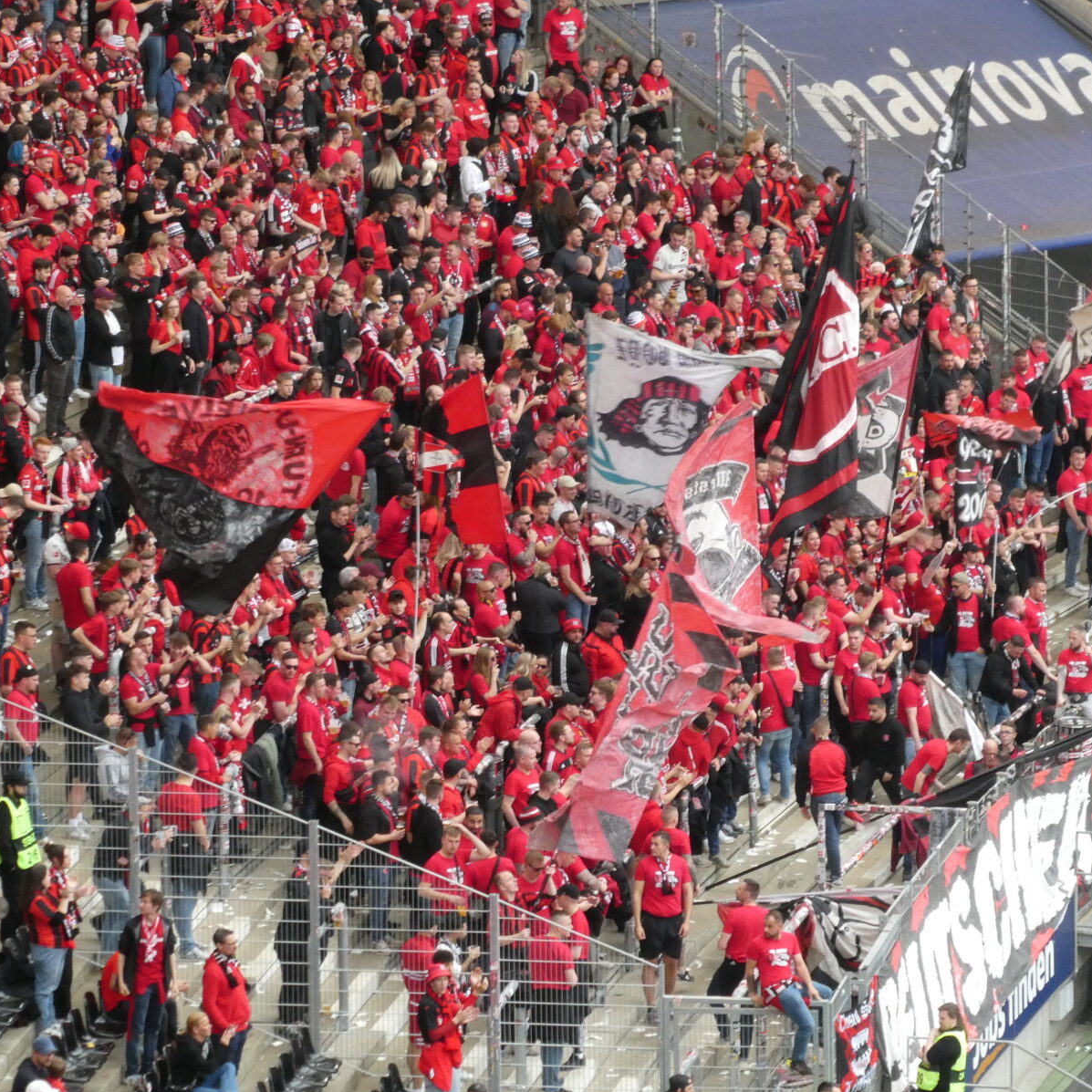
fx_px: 9743
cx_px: 624
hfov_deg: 6.4
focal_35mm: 273
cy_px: 546
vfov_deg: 6.4
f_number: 5.6
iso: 400
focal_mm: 41.4
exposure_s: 1/125
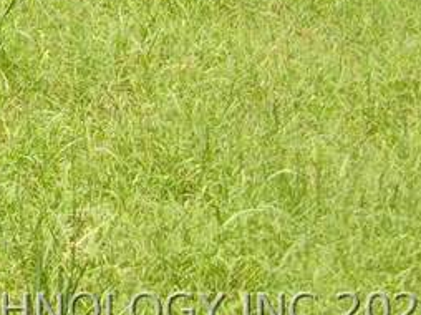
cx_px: -602
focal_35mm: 121
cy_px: -449
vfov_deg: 10.5
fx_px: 1470
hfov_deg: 12.6
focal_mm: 4.39
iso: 100
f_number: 2.8
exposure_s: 1/640
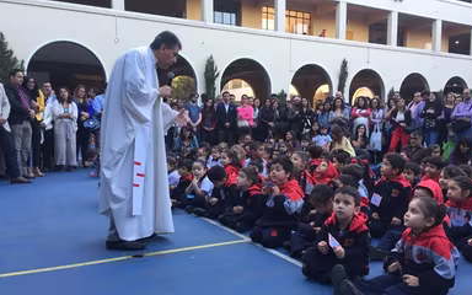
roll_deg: -0.3
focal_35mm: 32
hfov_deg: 59.6
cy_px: 165
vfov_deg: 39.4
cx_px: 243
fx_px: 412
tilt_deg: -4.3
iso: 50
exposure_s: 1/100
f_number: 2.2
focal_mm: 4.15
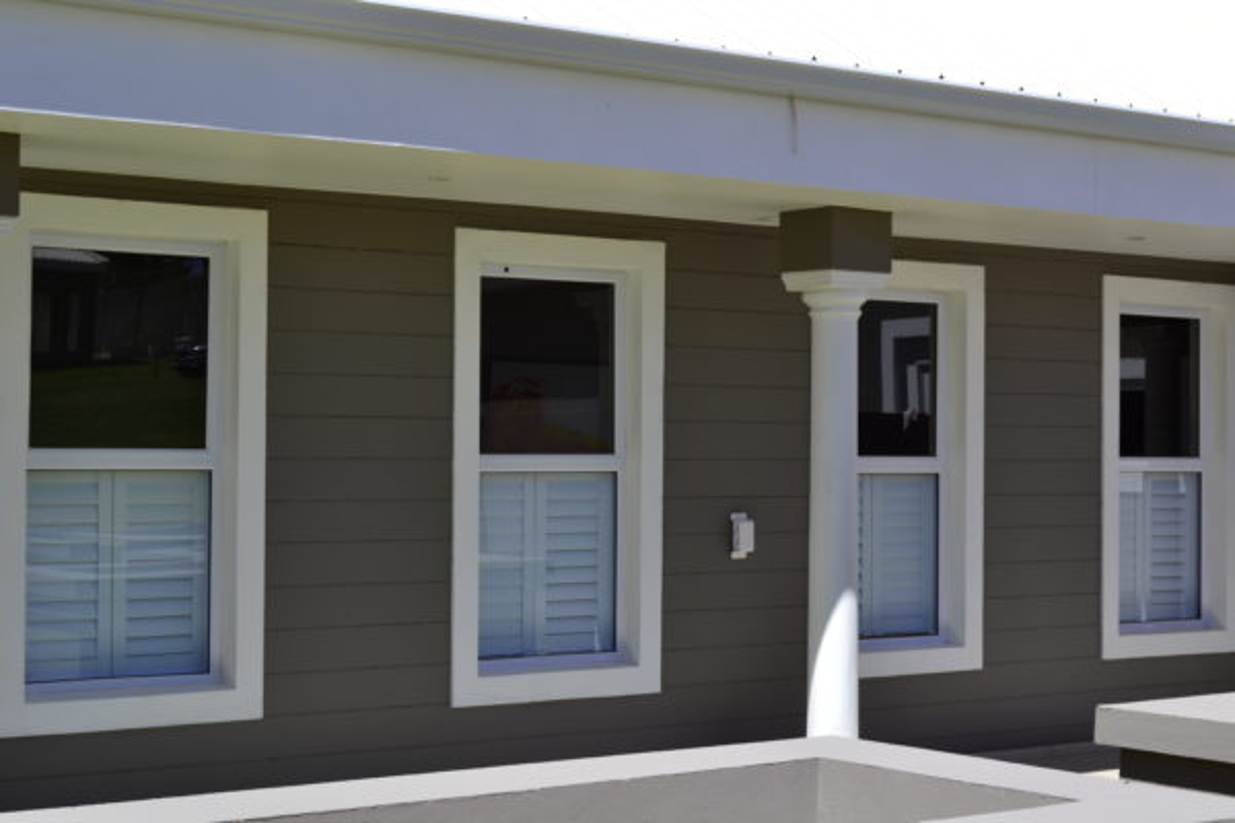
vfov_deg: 20.6
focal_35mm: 66
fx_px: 2264
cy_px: 412
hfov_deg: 30.5
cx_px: 618
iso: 200
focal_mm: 44
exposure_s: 1/400
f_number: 8
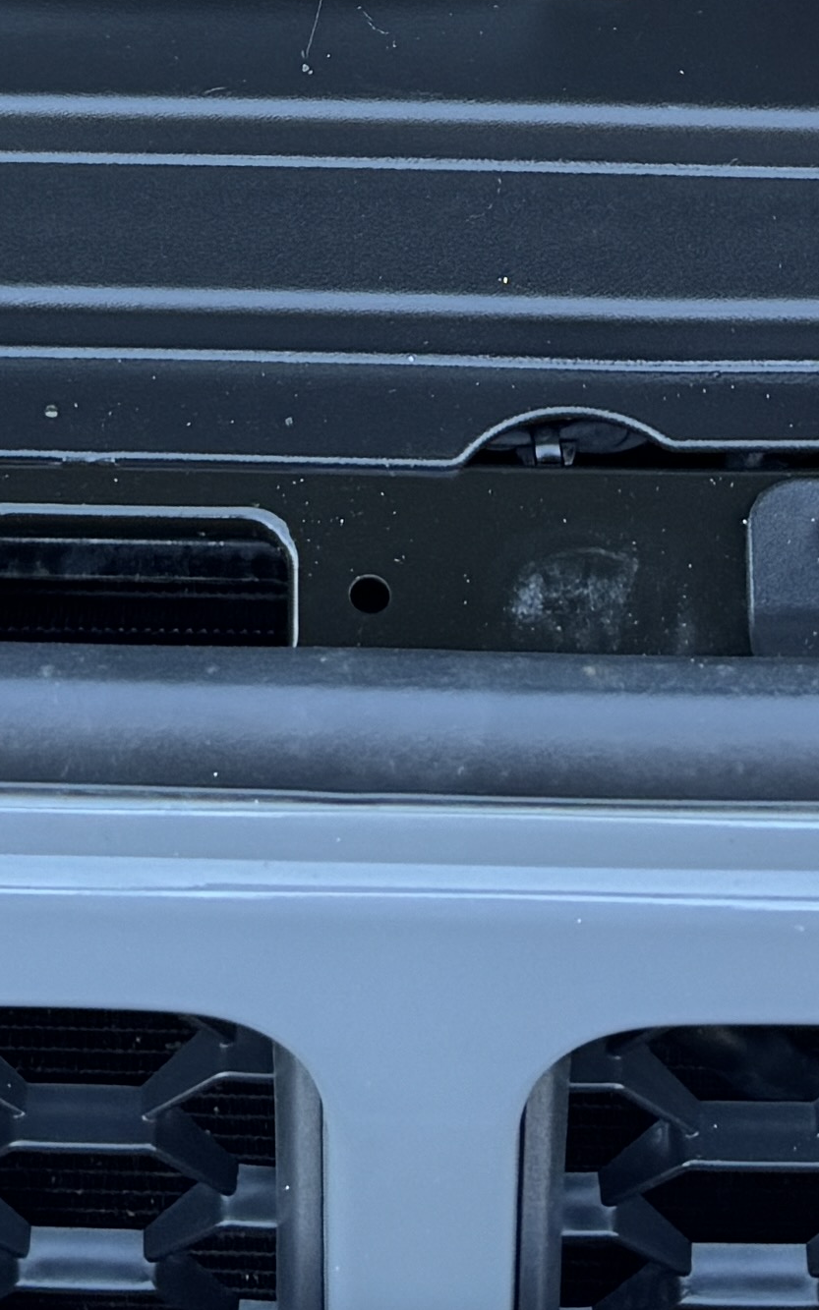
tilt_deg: -43.0
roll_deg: +2.4
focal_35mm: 109
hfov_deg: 11.9
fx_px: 3893
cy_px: -716
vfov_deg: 17.1
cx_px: 110
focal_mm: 6.76
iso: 200
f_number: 1.78
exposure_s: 1/64
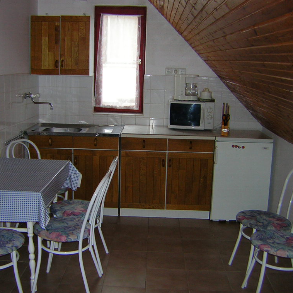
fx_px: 412
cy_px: 145
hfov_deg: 39.1
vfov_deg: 39.2
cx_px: 134
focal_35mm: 43
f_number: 2.6
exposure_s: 1/60.1
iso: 52
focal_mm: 4.7
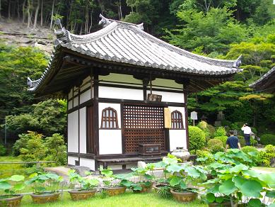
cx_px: 138
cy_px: 104
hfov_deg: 56.8
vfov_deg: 44.2
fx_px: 254
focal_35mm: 32
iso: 100
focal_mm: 5.7
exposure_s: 1/160
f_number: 2.9
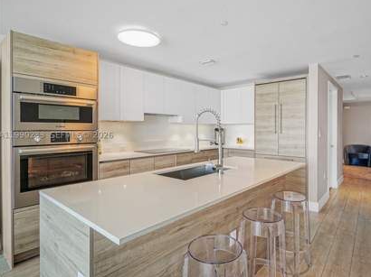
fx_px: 199
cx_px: 214
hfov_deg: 85.4
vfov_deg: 69.9
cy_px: 134
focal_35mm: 19
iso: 250
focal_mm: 11
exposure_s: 1/20
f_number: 7.1
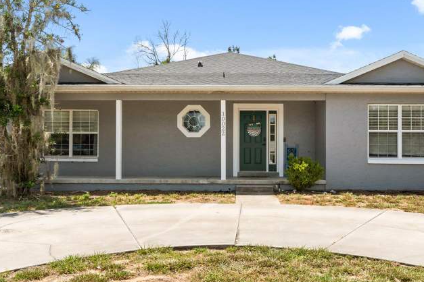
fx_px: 436
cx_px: 235
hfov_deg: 51.8
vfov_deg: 35.9
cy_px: 144
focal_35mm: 37
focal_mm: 29
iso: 250
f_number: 22
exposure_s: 1/30
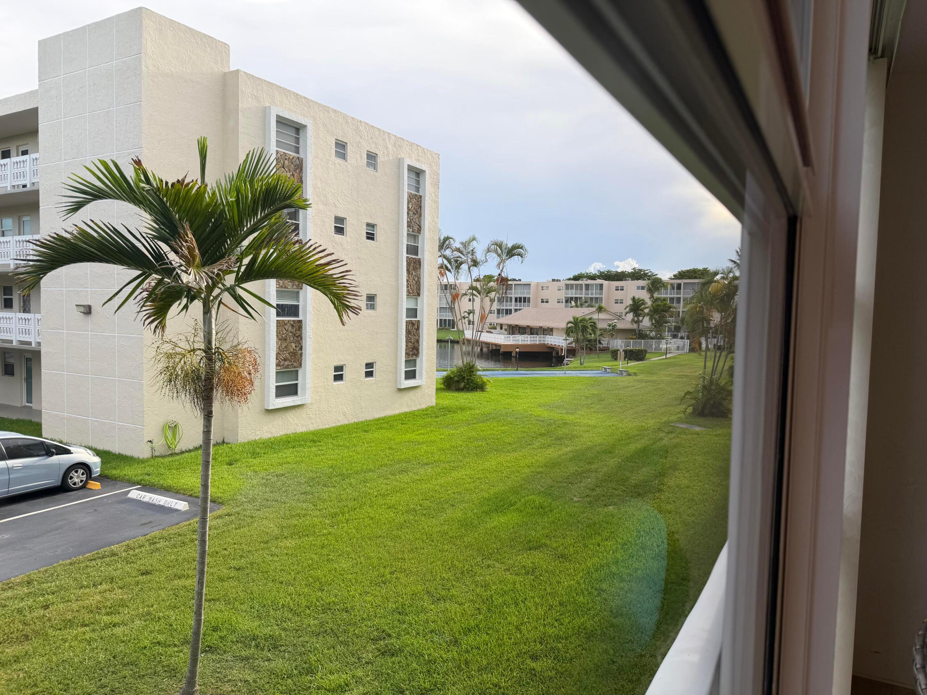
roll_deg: -0.6
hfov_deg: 71.6
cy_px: 348
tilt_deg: -3.2
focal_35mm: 24
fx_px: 643
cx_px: 464
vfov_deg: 56.8
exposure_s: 1/405
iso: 80
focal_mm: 6.76
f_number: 1.78
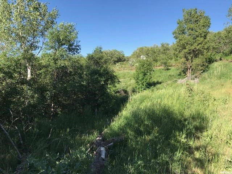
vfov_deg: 49.7
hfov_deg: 63.4
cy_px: 87
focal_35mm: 28
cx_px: 116
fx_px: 188
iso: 20
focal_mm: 3.99
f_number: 1.8
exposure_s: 1/1053
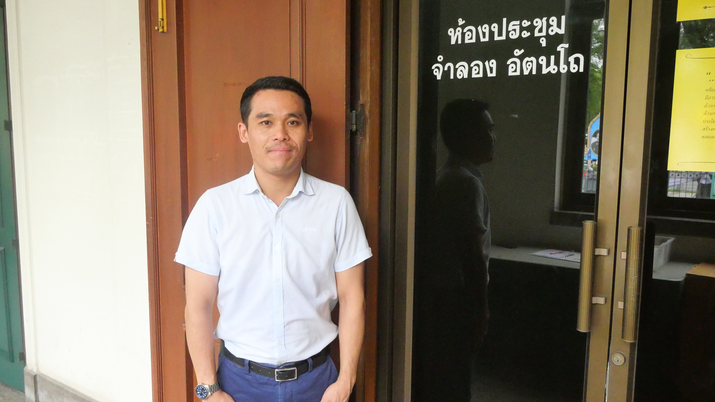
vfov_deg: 35.6
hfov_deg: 59.5
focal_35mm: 33
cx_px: 352
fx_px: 626
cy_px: 219
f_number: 5.6
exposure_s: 1/500
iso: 6400
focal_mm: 15
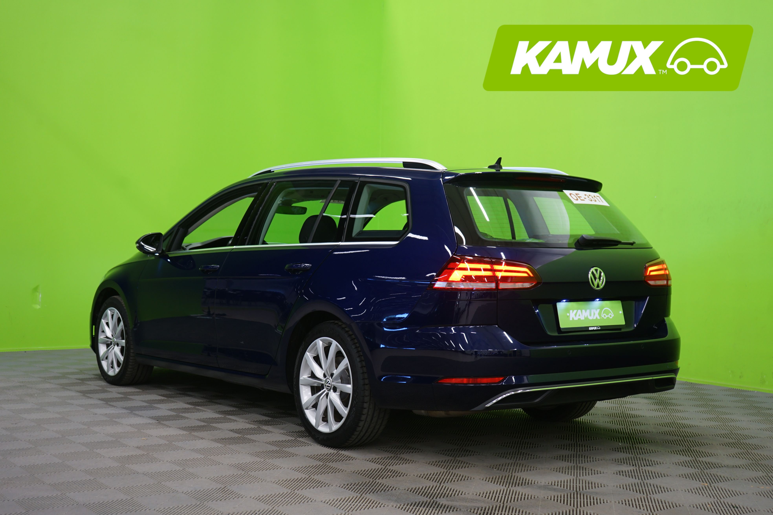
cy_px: 258
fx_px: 1009
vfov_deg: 28.6
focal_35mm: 47
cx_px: 386
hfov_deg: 41.9
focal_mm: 47
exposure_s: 1/6
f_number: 5
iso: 400
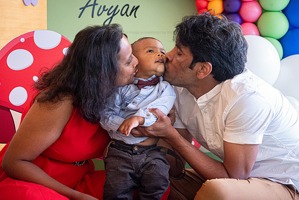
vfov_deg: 13.3
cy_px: 100
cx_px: 150
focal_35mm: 103
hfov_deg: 19.8
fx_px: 856
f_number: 2.8
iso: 3200
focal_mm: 68.7
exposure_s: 1/60
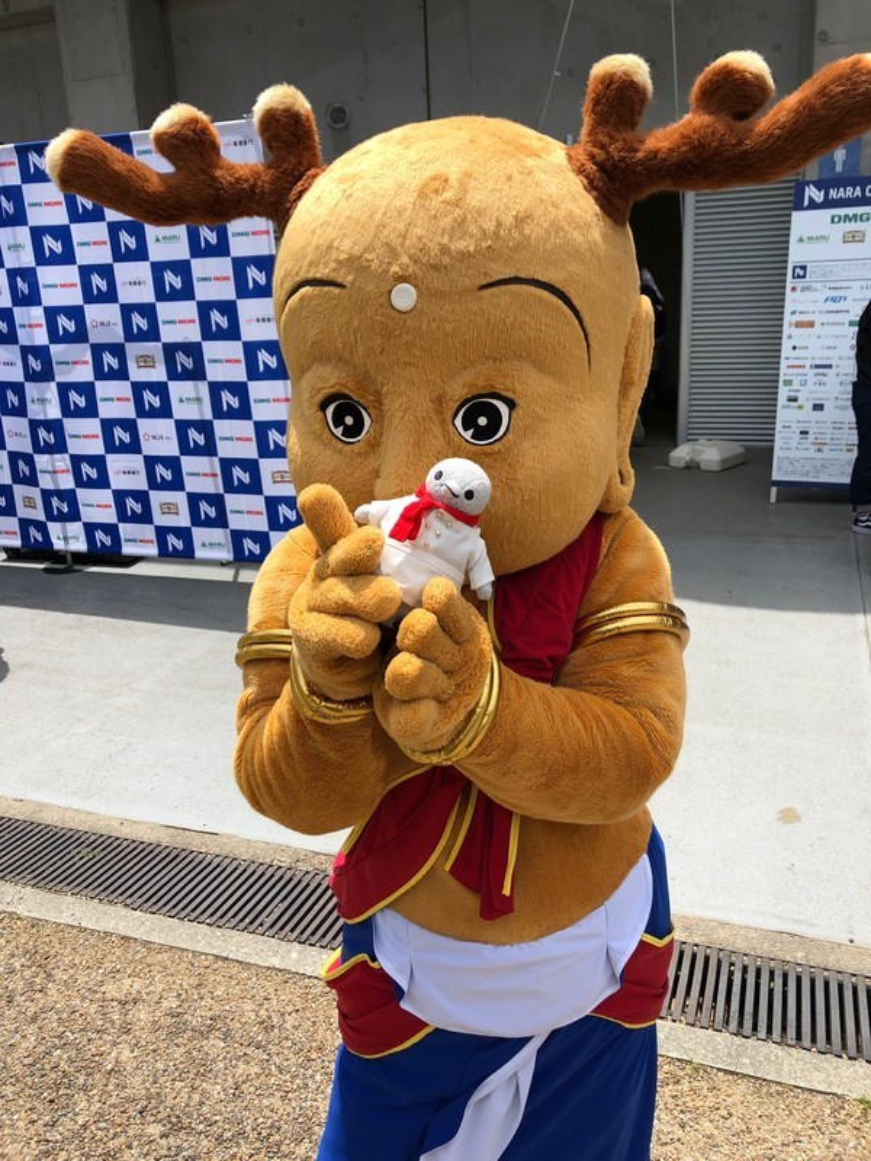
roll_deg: +1.6
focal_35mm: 28
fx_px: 939
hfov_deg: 49.7
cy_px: 580
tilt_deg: -15.8
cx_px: 436
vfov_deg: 63.4
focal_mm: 3.99
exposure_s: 1/1946
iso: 20
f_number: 1.8
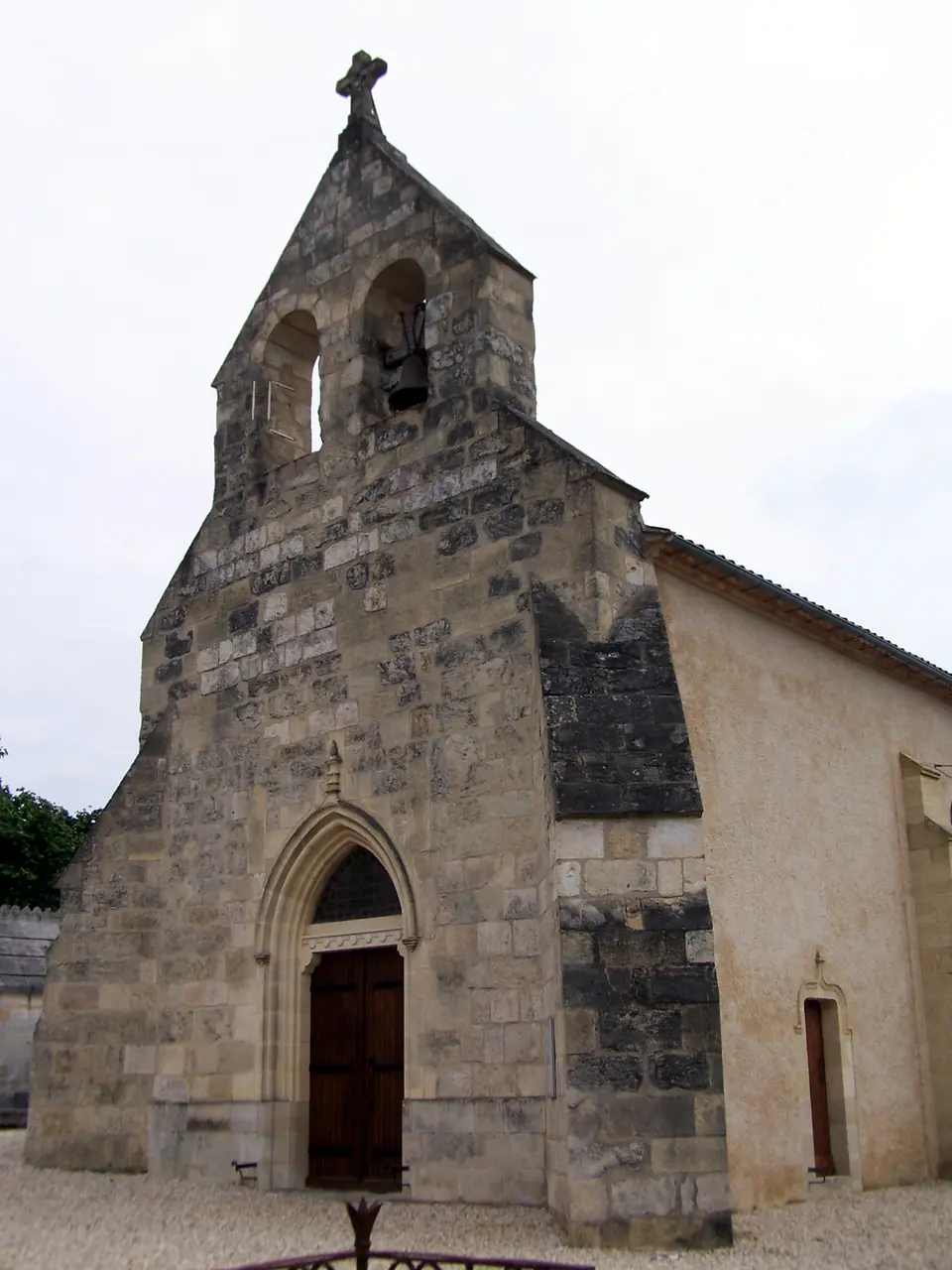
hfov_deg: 37.7
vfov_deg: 49.0
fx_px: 1393
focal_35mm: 38
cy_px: 635
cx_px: 476
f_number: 4
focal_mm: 6.3
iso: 80
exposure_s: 1/1000
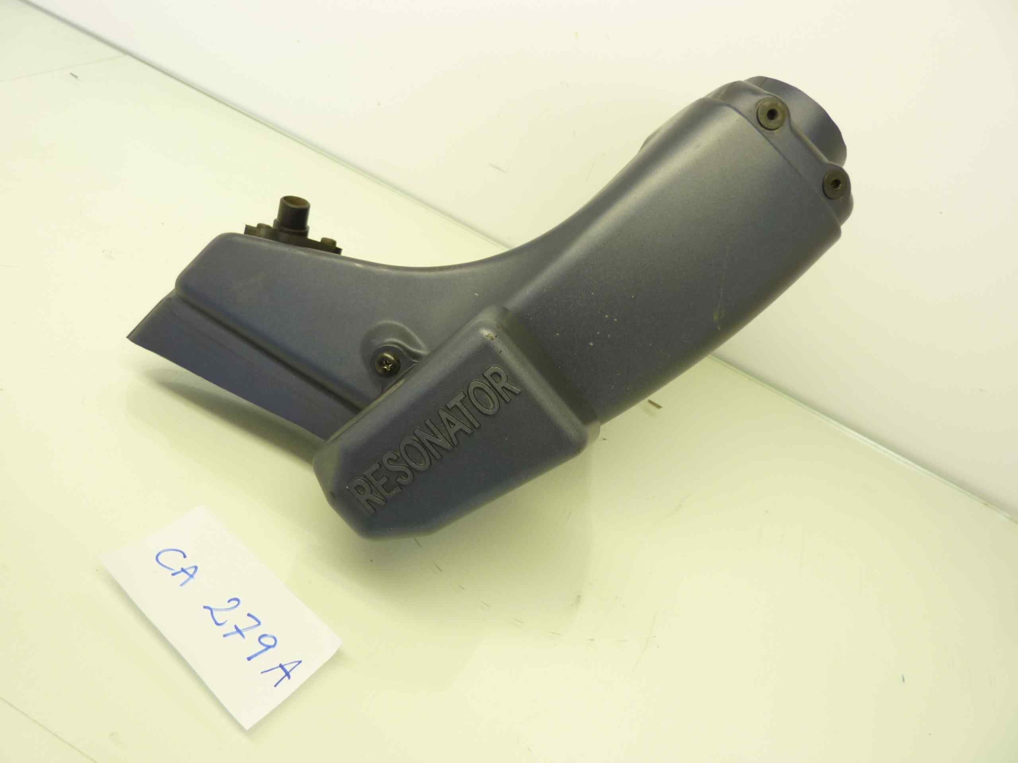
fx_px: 735
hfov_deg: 69.4
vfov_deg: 54.9
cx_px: 509
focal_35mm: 25
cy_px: 382
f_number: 3.3
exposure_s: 1/25
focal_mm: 4.1
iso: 80
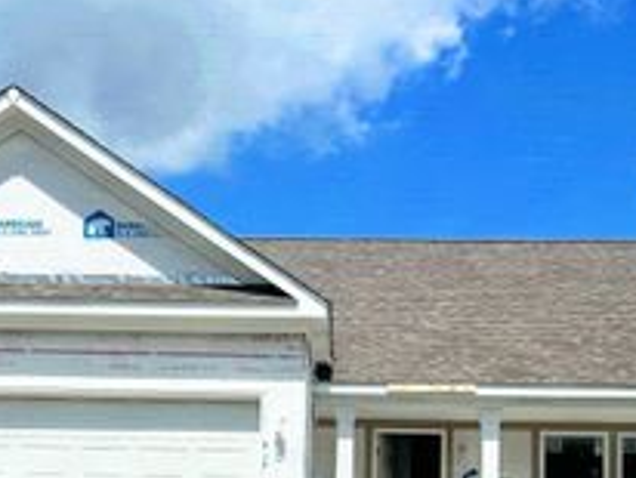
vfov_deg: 22.5
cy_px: 467
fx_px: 1159
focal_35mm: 63
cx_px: 312
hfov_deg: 30.7
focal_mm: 5.7
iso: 50
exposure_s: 1/9434
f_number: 1.5
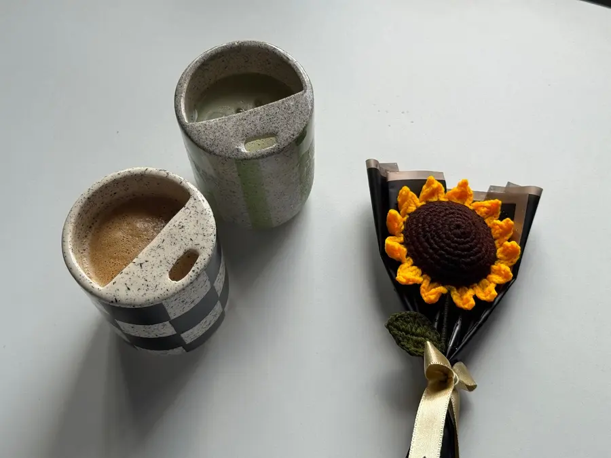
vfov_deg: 30.3
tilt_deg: -65.9
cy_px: 229
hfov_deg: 39.7
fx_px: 847
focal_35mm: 48
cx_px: 306
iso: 64
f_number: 1.78
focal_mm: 6.76
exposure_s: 1/122
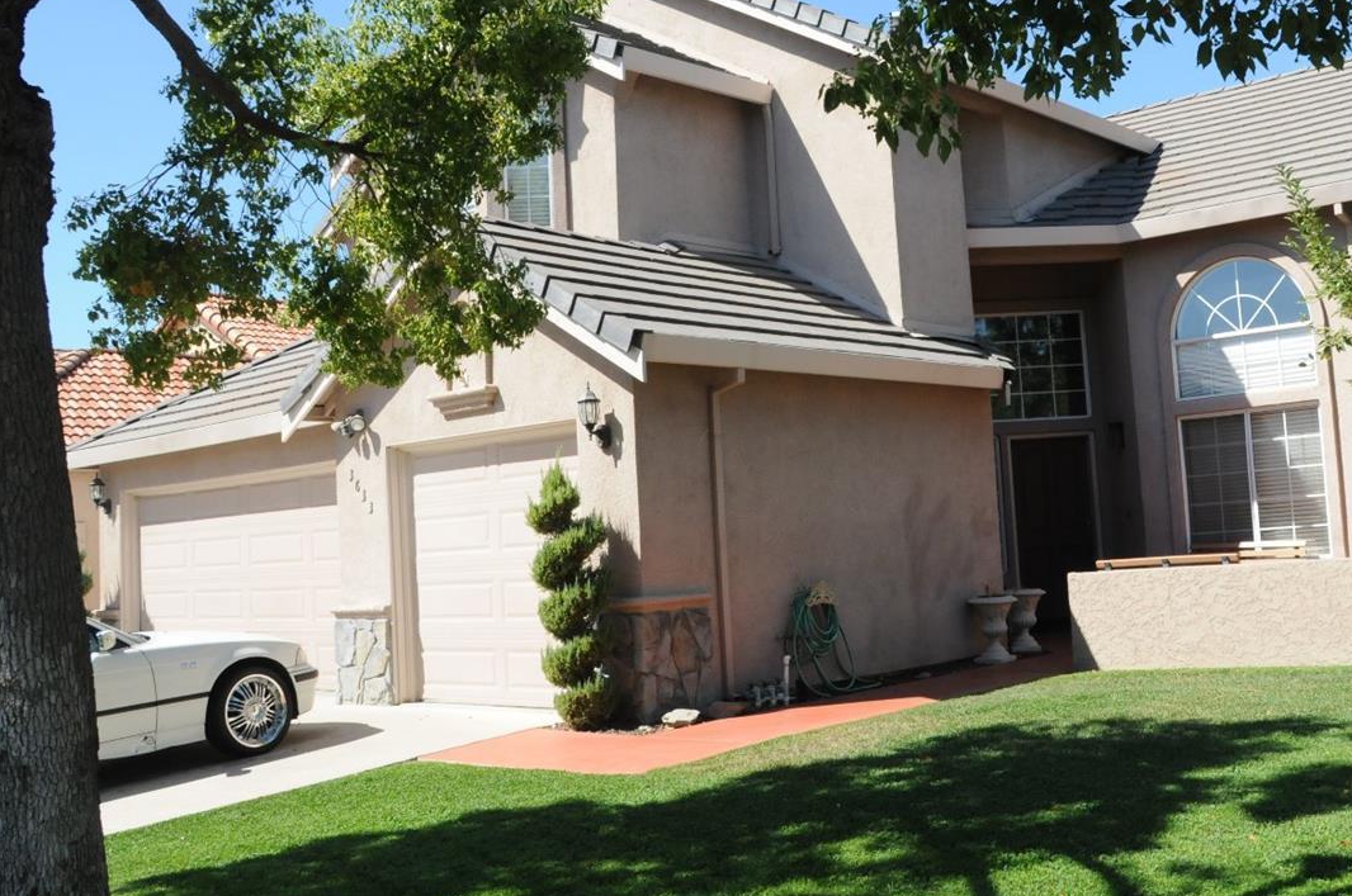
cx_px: 866
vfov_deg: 34.7
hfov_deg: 50.1
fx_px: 1425
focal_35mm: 38
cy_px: 335
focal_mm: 18
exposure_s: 1/500
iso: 800
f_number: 11
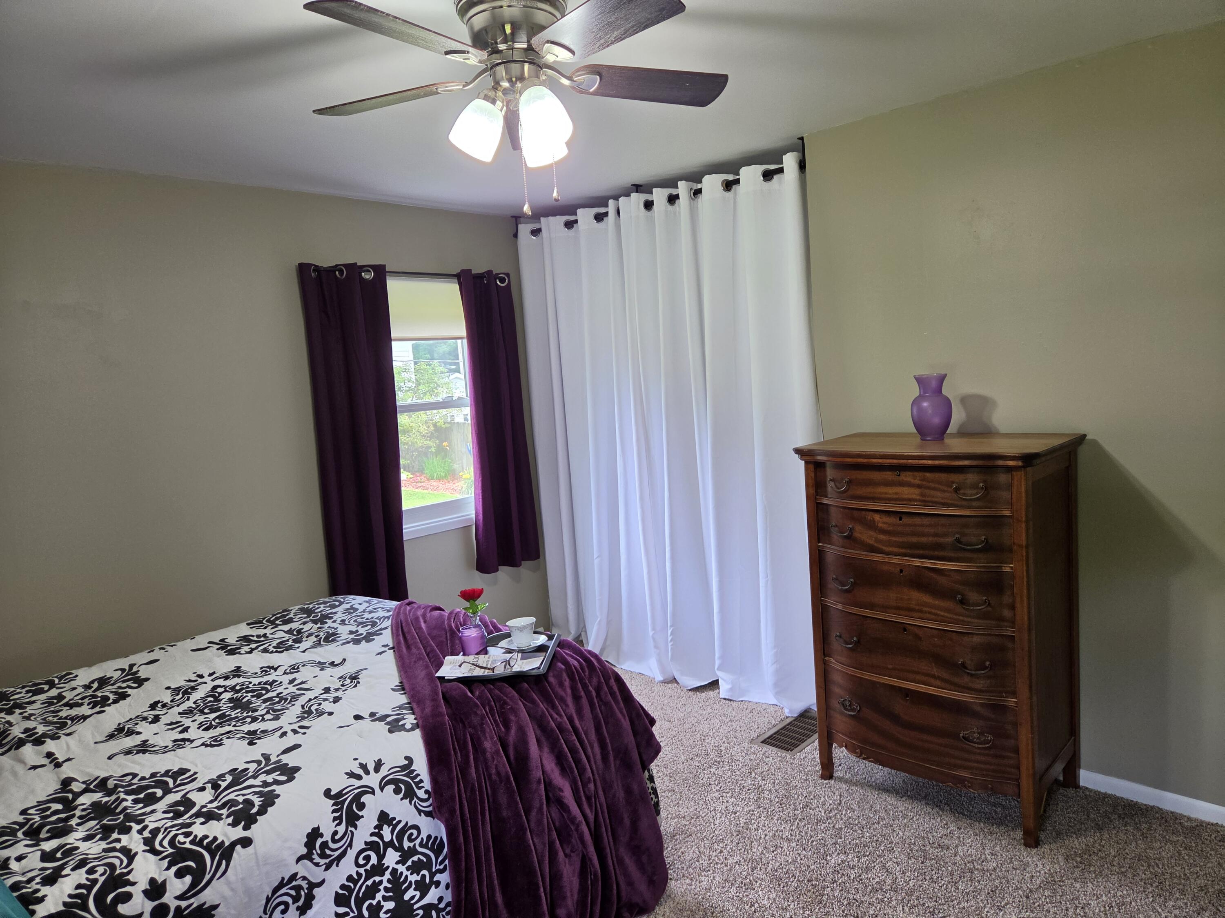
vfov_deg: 58.9
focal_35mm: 23
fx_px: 814
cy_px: 459
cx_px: 612
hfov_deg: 73.9
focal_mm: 5.4
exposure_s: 1/120
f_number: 1.8
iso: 160
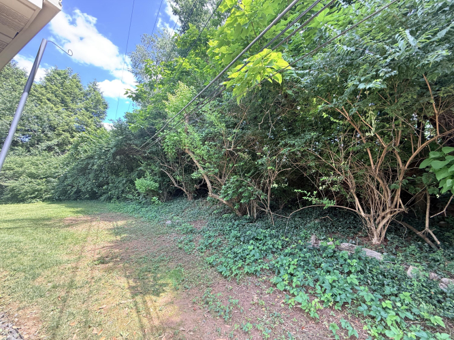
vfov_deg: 85.7
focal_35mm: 14
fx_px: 184
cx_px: 227
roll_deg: -2.2
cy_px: 170
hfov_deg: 102.1
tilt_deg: +5.3
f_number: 2.2
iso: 80
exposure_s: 1/99
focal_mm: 2.22
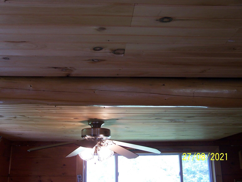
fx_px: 266
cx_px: 121
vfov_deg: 37.7
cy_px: 91
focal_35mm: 38
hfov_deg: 49.0
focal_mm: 6.3
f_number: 2.8
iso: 100
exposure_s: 1/30
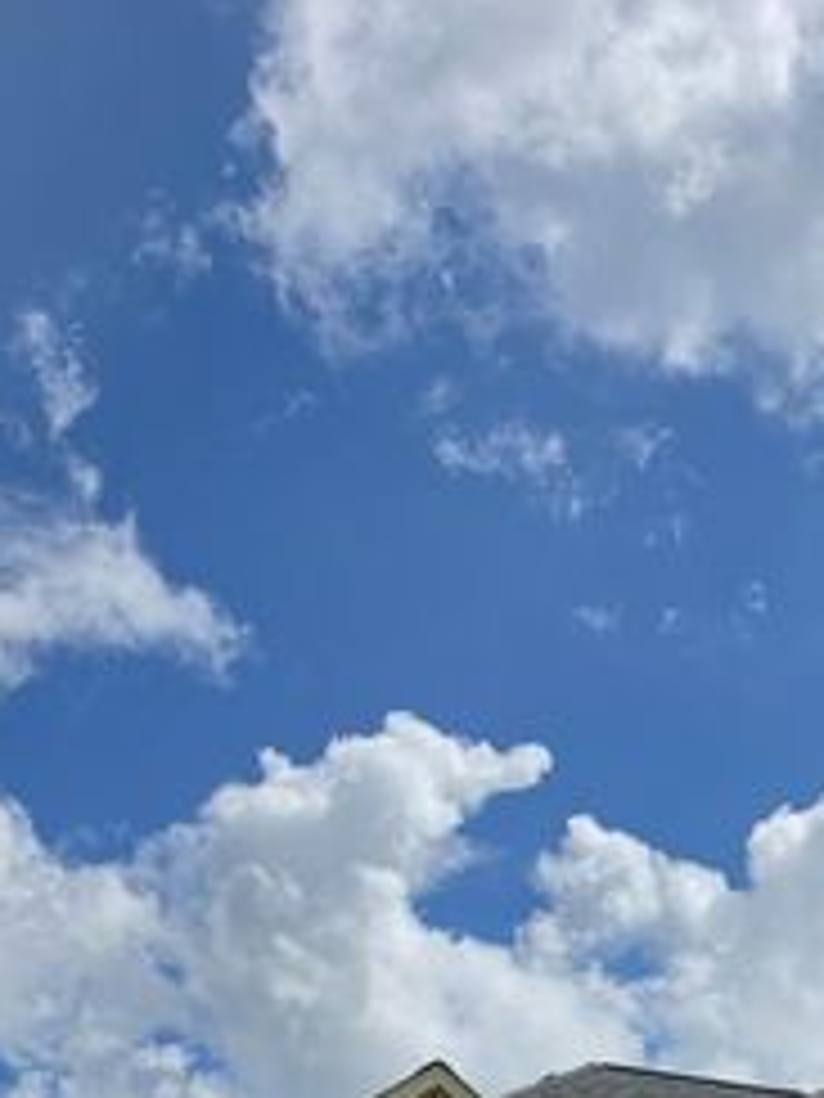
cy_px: 1456
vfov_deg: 25.9
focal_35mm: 63
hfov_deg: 22.0
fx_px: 2000
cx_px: 905
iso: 40
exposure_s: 1/7939
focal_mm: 6.5
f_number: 1.4
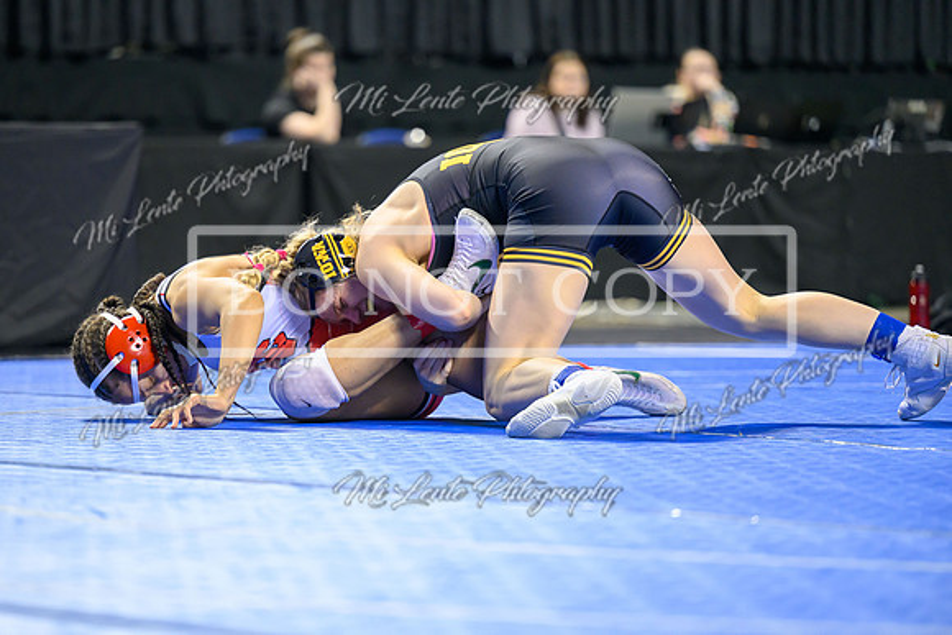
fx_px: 5017
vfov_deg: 7.2
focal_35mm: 190
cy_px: 341
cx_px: 429
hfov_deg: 10.8
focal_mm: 170
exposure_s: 1/800
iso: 3200
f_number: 2.8
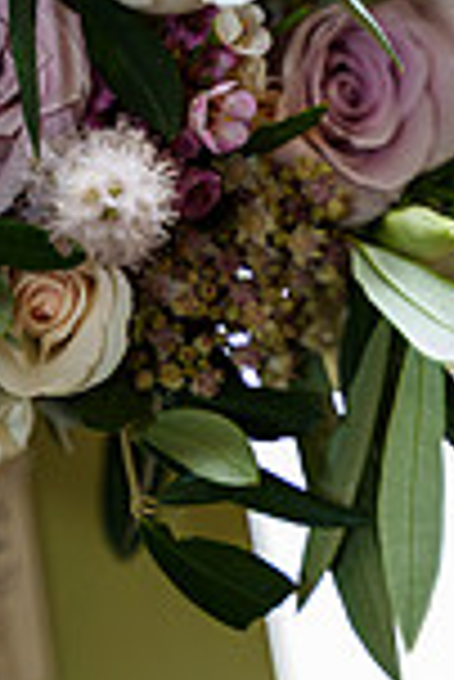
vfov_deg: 10.1
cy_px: -90
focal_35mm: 200
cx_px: -103
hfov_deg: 6.8
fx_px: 3774
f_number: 2.8
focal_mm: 67
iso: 800
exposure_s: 1/200
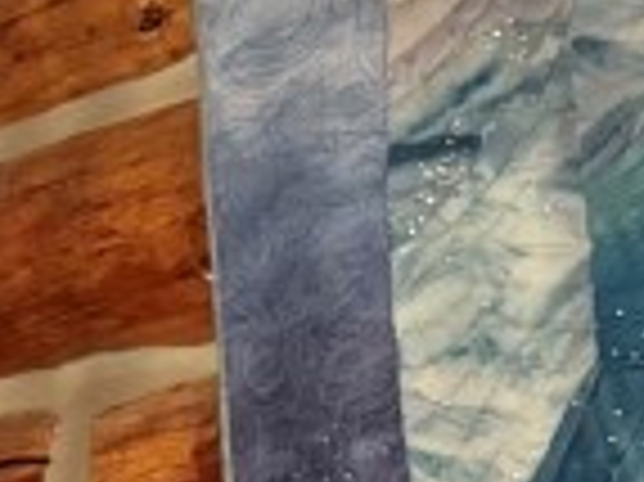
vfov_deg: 8.6
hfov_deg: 11.2
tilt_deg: +10.8
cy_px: 378
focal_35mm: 172
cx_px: -185
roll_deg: +2.7
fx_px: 3197
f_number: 1.78
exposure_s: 1/40
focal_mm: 6.76
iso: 800
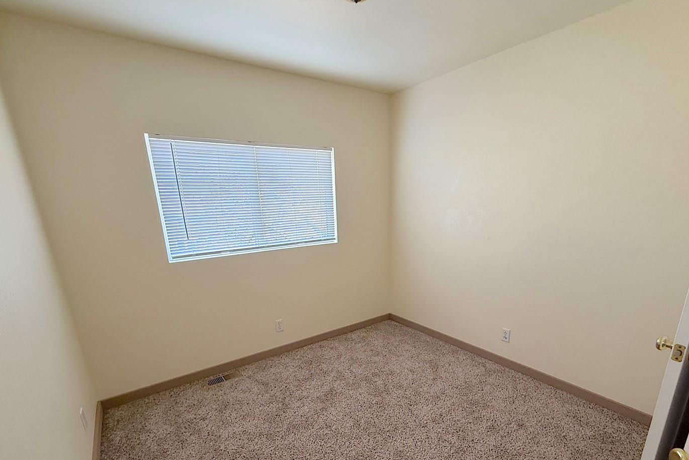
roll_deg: +0.8
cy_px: 292
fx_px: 325
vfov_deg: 69.2
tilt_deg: -16.1
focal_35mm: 17
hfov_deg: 93.2
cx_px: 362
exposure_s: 1/70
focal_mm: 2.22
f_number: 2.2
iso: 320
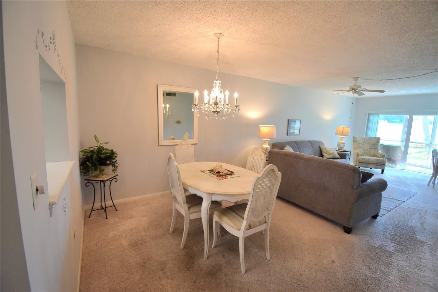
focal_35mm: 15
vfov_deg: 77.3
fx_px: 182
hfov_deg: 100.4
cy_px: 146
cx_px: 219
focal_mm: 10
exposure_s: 1/80
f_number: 4.5
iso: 400
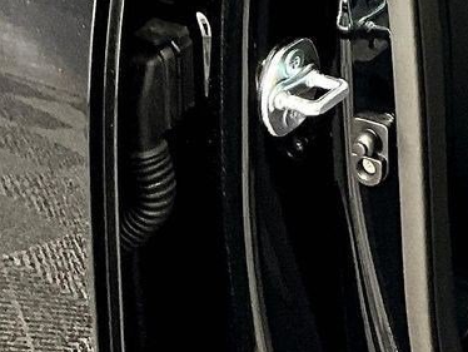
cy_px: -375
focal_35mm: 124
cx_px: 817
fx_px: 1678
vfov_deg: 10.8
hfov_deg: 14.2
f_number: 1.8
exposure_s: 1/60
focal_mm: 3
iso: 100
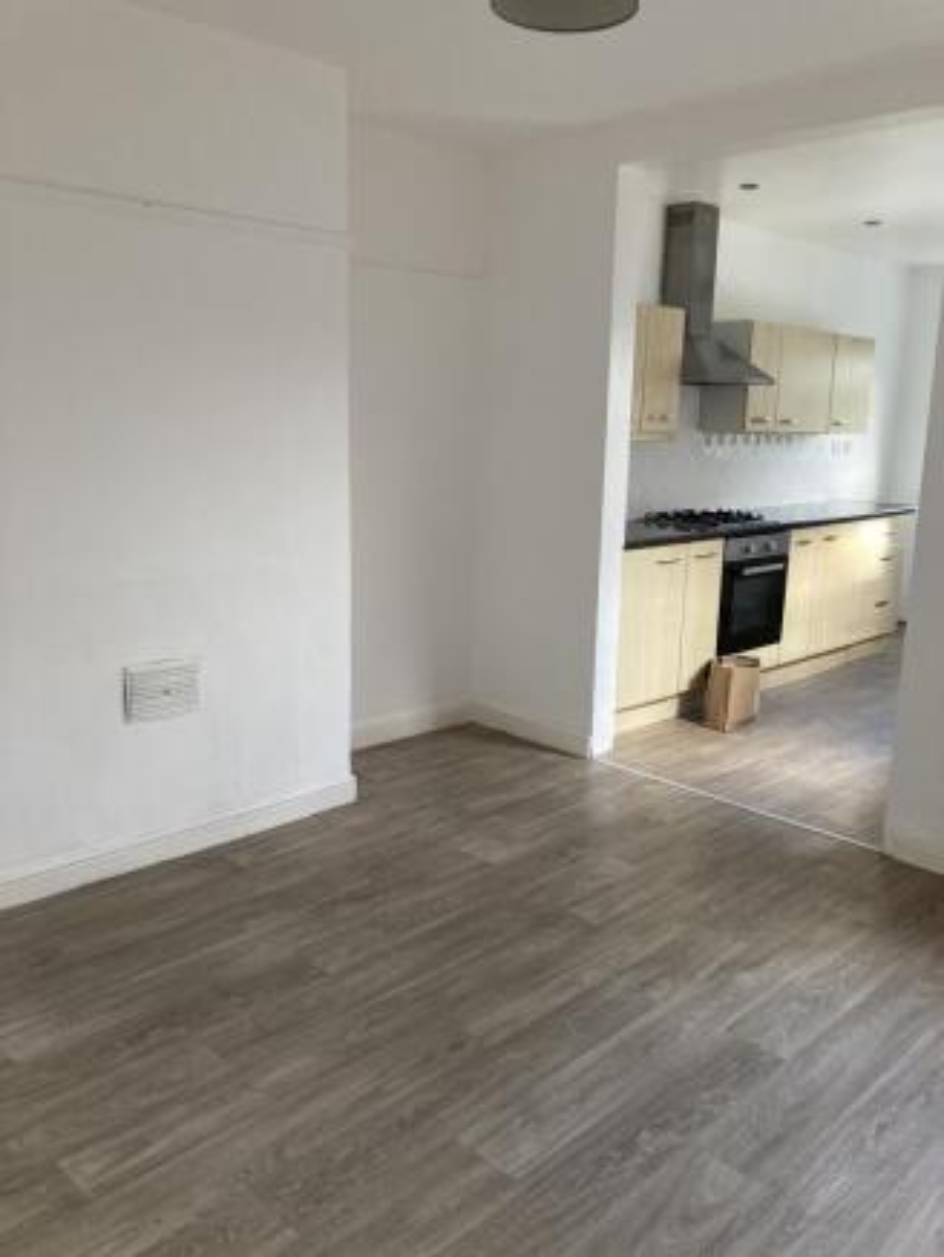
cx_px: 472
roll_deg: -1.6
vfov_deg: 63.4
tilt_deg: -10.4
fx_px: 1018
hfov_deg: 49.8
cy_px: 628
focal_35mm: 28
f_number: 1.8
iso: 80
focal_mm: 3.99
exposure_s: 1/69
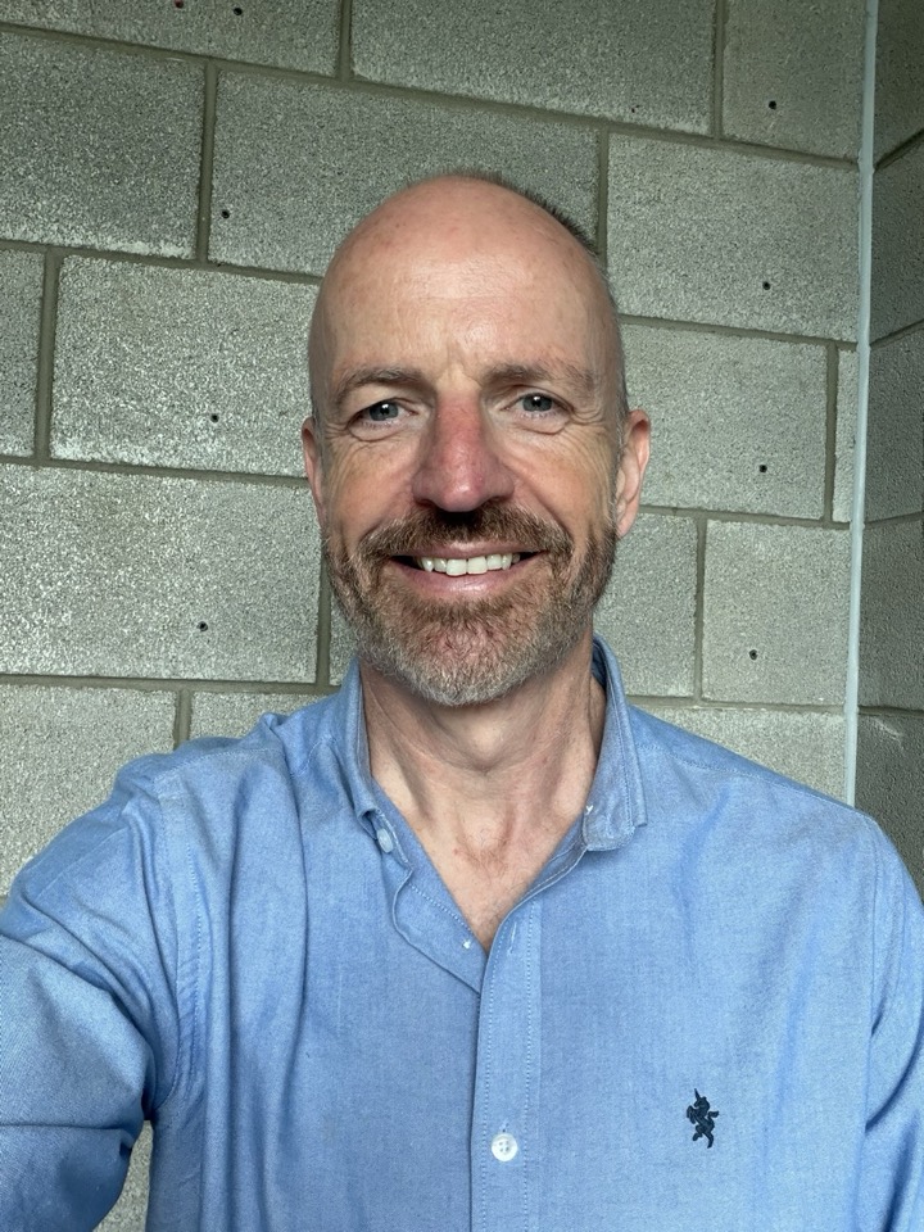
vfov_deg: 60.0
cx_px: 462
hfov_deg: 46.8
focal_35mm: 30
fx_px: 1068
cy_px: 616
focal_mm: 2.71
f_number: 1.9
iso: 100
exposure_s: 1/60
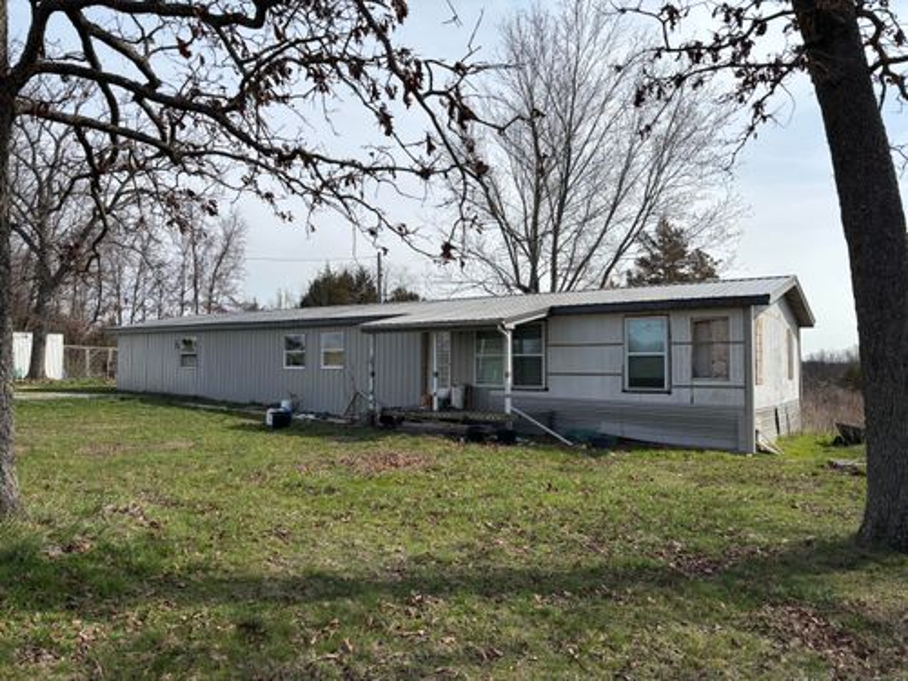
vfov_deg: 53.1
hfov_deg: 67.3
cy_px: 340
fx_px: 682
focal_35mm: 26
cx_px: 454
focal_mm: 5.96
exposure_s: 1/3650
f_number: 1.6
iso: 50
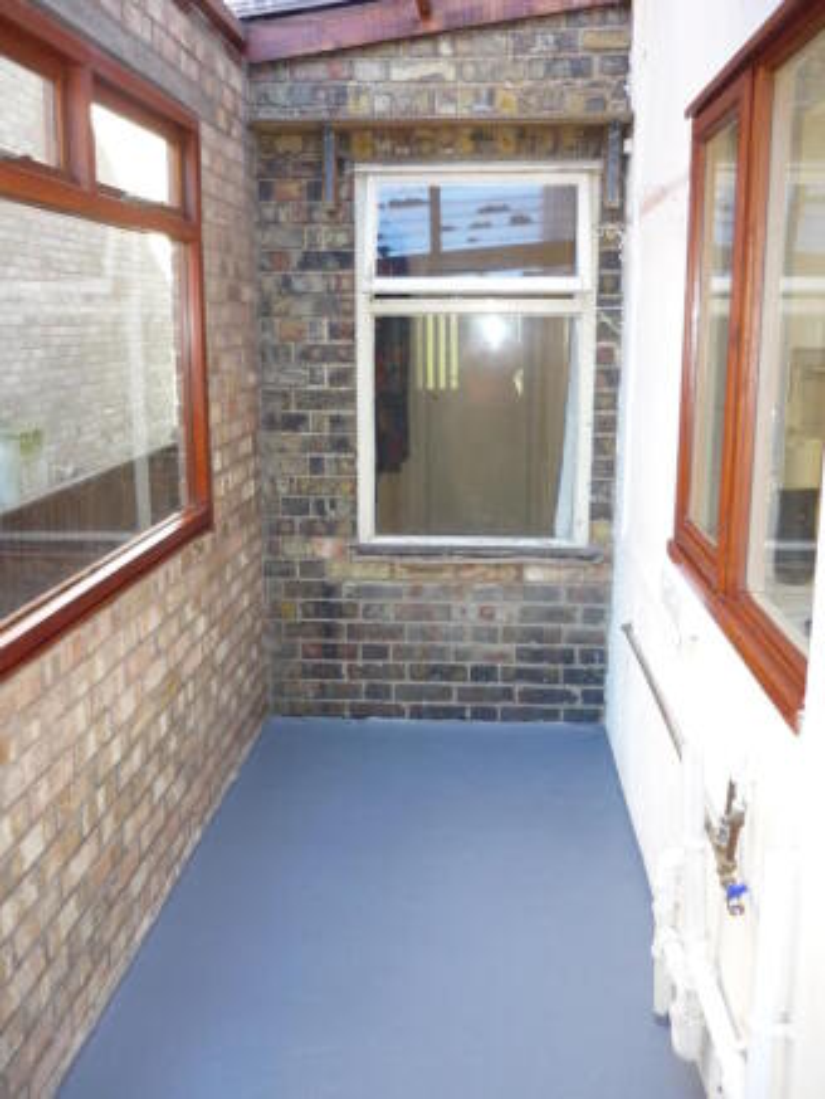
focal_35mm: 33
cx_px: 412
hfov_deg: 43.0
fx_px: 1048
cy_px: 550
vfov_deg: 55.3
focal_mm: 5.5
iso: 160
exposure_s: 1/30
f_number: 2.8
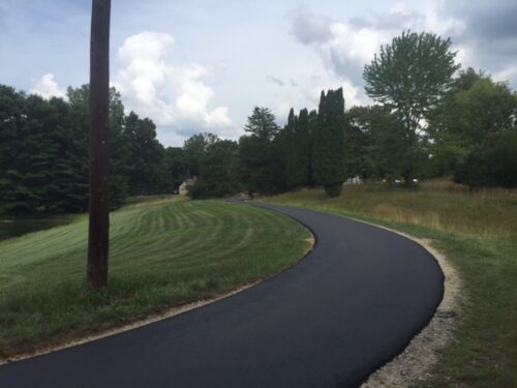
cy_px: 194
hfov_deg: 61.7
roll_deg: -1.6
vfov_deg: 48.2
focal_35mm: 29
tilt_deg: +1.9
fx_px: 433
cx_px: 258
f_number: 2.2
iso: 32
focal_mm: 4.15
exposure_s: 1/2326
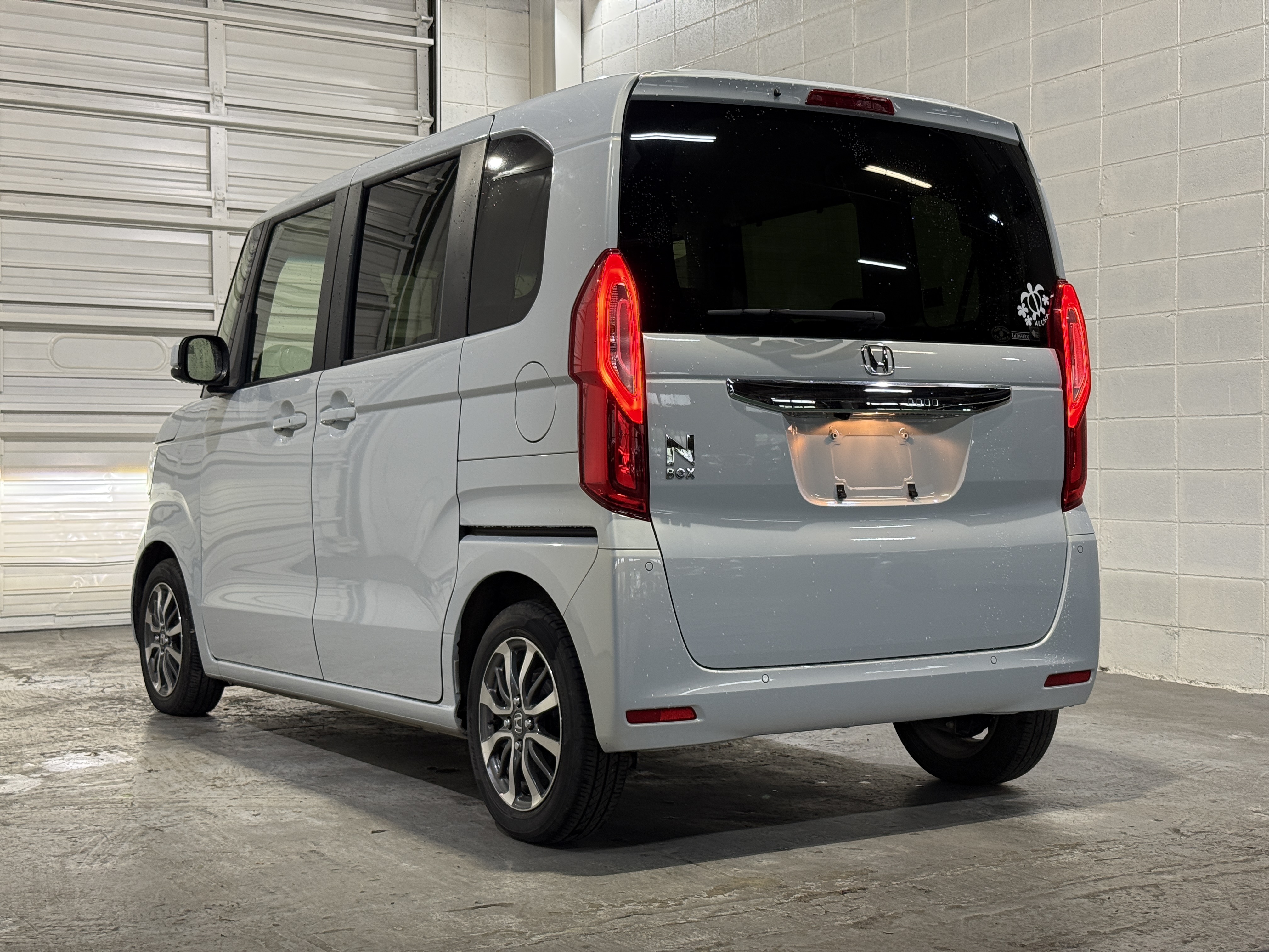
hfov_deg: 39.7
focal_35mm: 48
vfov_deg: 30.3
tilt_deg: -0.3
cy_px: 476
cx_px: 634
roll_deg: +0.0
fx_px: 1760
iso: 100
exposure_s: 1/60
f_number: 1.78
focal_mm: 6.76
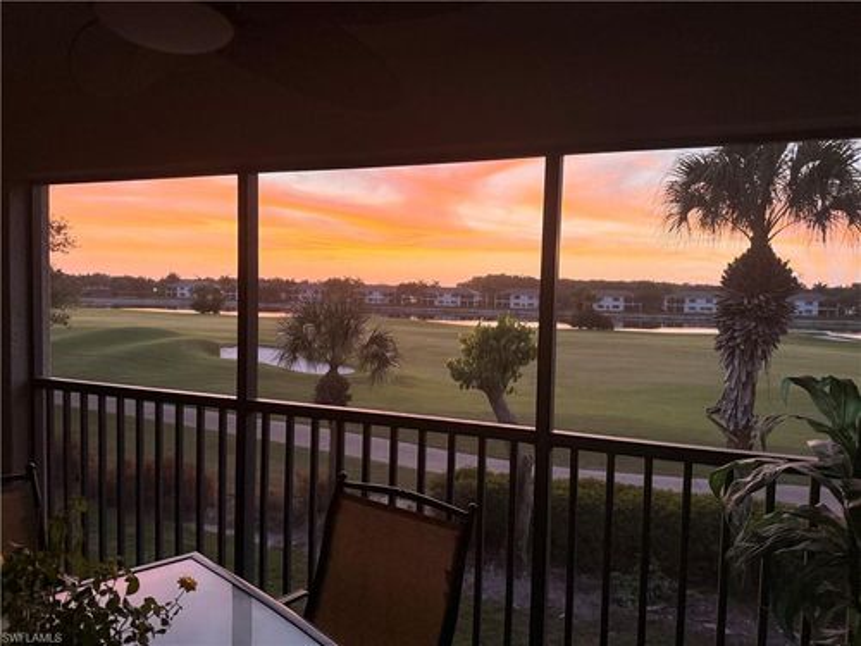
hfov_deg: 71.6
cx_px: 430
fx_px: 597
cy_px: 323
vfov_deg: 56.8
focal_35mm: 24
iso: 320
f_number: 1.78
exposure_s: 1/60
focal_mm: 6.76
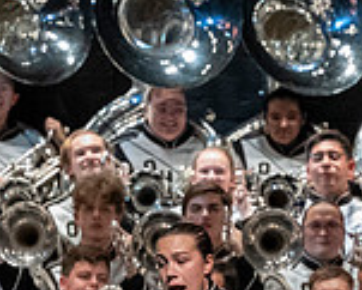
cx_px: 544
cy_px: 458
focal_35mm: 758
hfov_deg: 2.5
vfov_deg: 2.0
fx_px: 8126
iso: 4000
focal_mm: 140
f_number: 4
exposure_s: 1/500
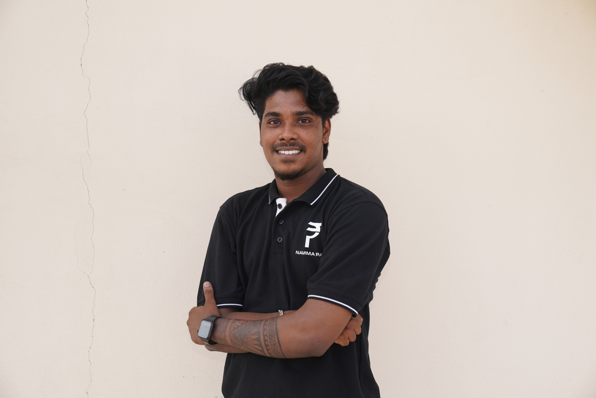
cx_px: 298
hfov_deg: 32.4
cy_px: 199
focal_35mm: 62
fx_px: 1027
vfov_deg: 21.9
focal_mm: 62
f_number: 4.5
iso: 100
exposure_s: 1/200
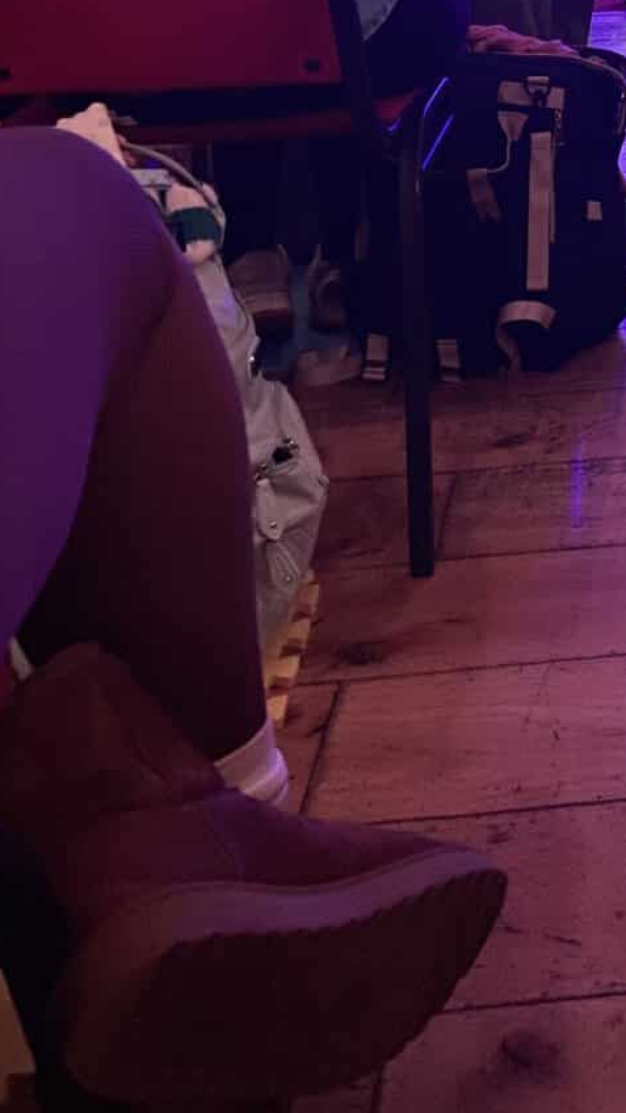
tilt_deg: -10.6
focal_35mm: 57
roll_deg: +0.8
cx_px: 833
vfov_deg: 33.5
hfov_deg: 19.3
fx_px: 1682
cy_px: -1
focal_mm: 4.25
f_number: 1.8
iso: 500
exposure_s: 1/10
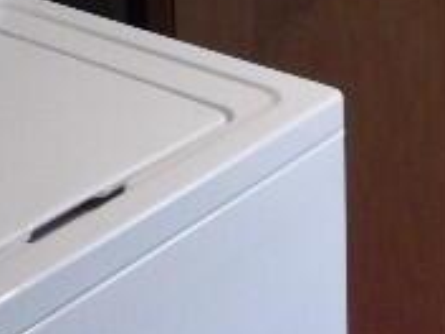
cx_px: 56
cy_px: -243
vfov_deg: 14.5
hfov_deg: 21.1
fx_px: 1170
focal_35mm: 91
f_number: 3.7
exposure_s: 1/13
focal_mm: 4.5
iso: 400
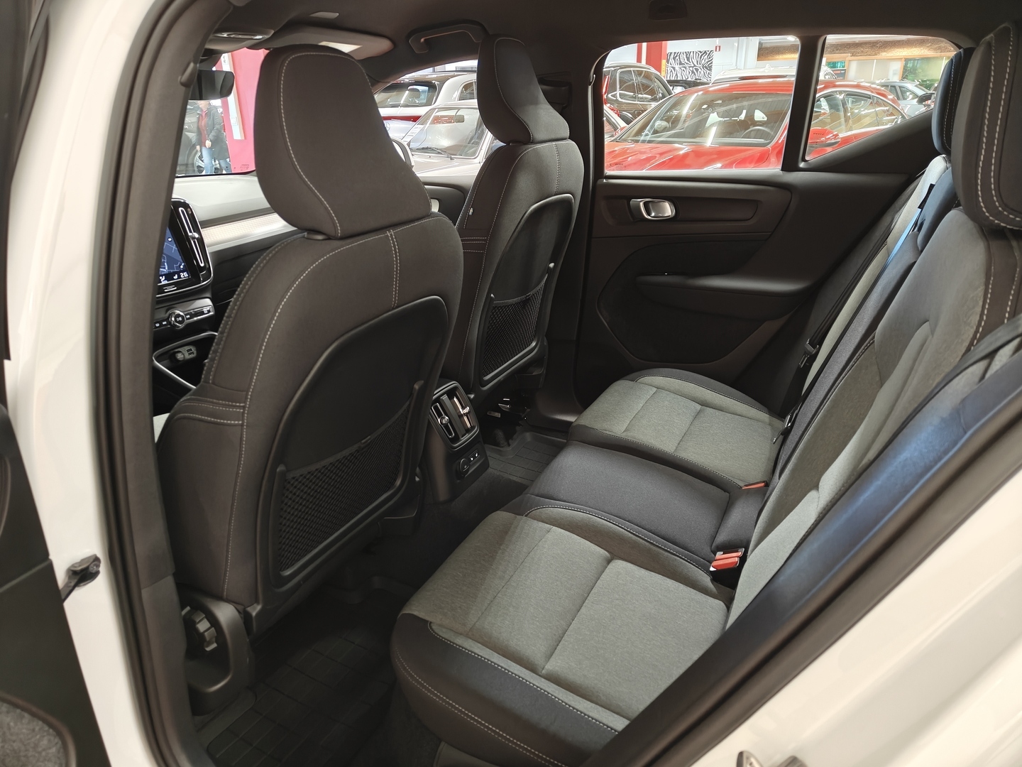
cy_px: 384
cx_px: 511
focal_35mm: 24
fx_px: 709
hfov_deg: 71.6
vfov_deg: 56.8
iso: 160
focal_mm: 5.59
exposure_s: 1/30
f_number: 1.8
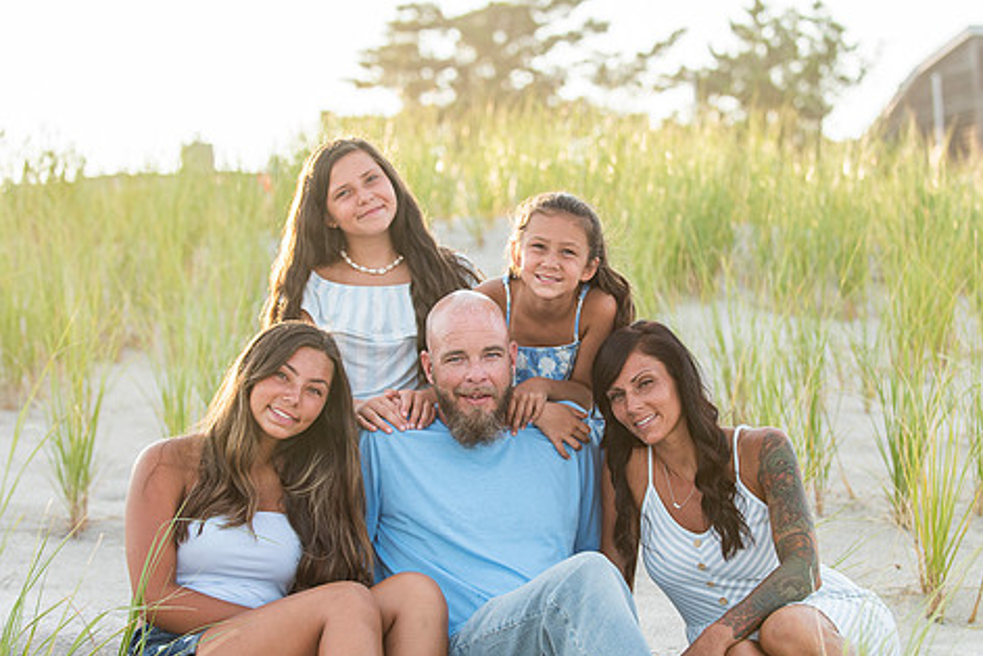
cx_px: 504
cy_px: 372
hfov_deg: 20.8
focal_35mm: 98
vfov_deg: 14.0
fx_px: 2676
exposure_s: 1/800
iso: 250
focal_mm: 70
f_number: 3.2
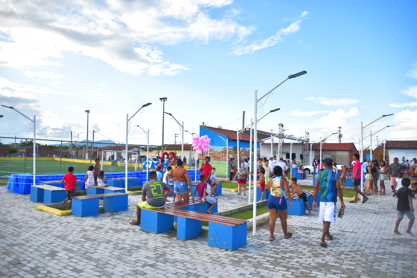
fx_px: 278
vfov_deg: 53.1
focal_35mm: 24
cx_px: 208
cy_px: 139
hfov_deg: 73.7
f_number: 2.8
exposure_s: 1/3000
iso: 500
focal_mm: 16
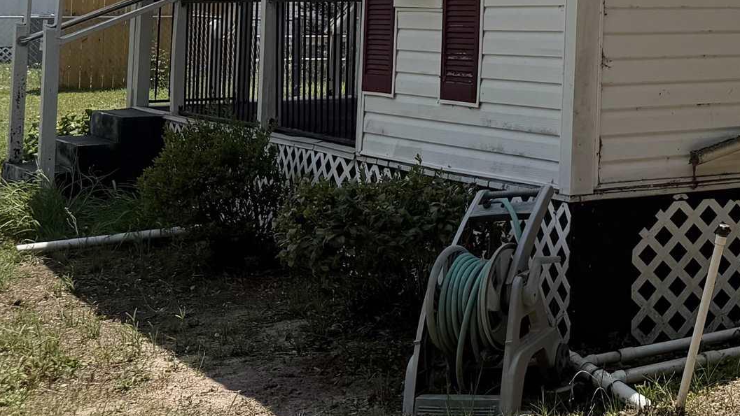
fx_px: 1492
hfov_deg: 24.6
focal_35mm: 76
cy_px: -114
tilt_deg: +4.3
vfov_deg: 15.2
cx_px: 939
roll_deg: +0.2
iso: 80
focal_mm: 6.76
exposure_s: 1/6173
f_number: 1.78
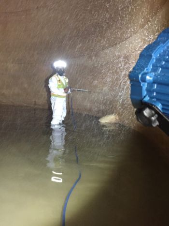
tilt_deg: -5.7
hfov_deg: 48.2
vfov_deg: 61.7
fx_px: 189
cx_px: 84
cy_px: 113
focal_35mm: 29
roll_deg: -1.8
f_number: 2.2
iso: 320
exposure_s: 1/15
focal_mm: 4.15
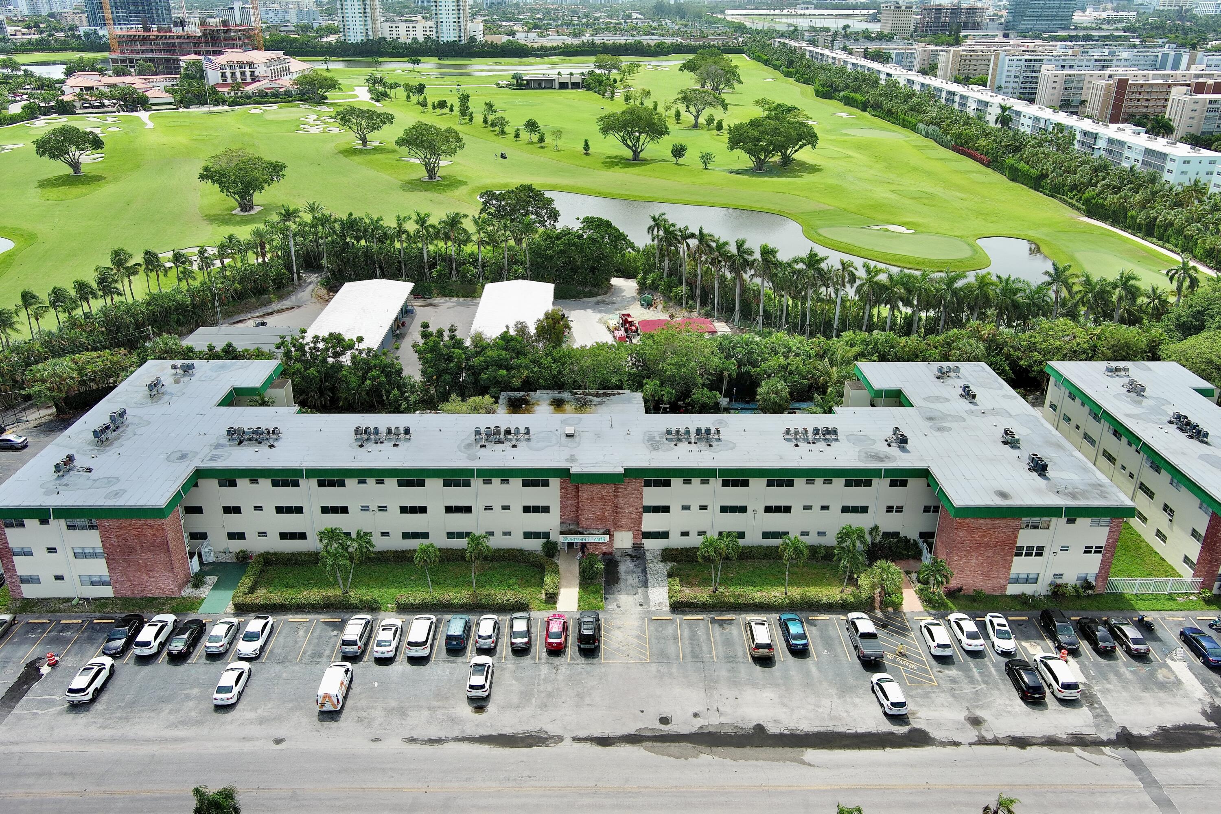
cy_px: 407
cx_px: 610
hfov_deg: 63.7
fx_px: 984
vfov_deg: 45.0
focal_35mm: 29
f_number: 2.8
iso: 100
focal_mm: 10.57
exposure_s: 1/1115
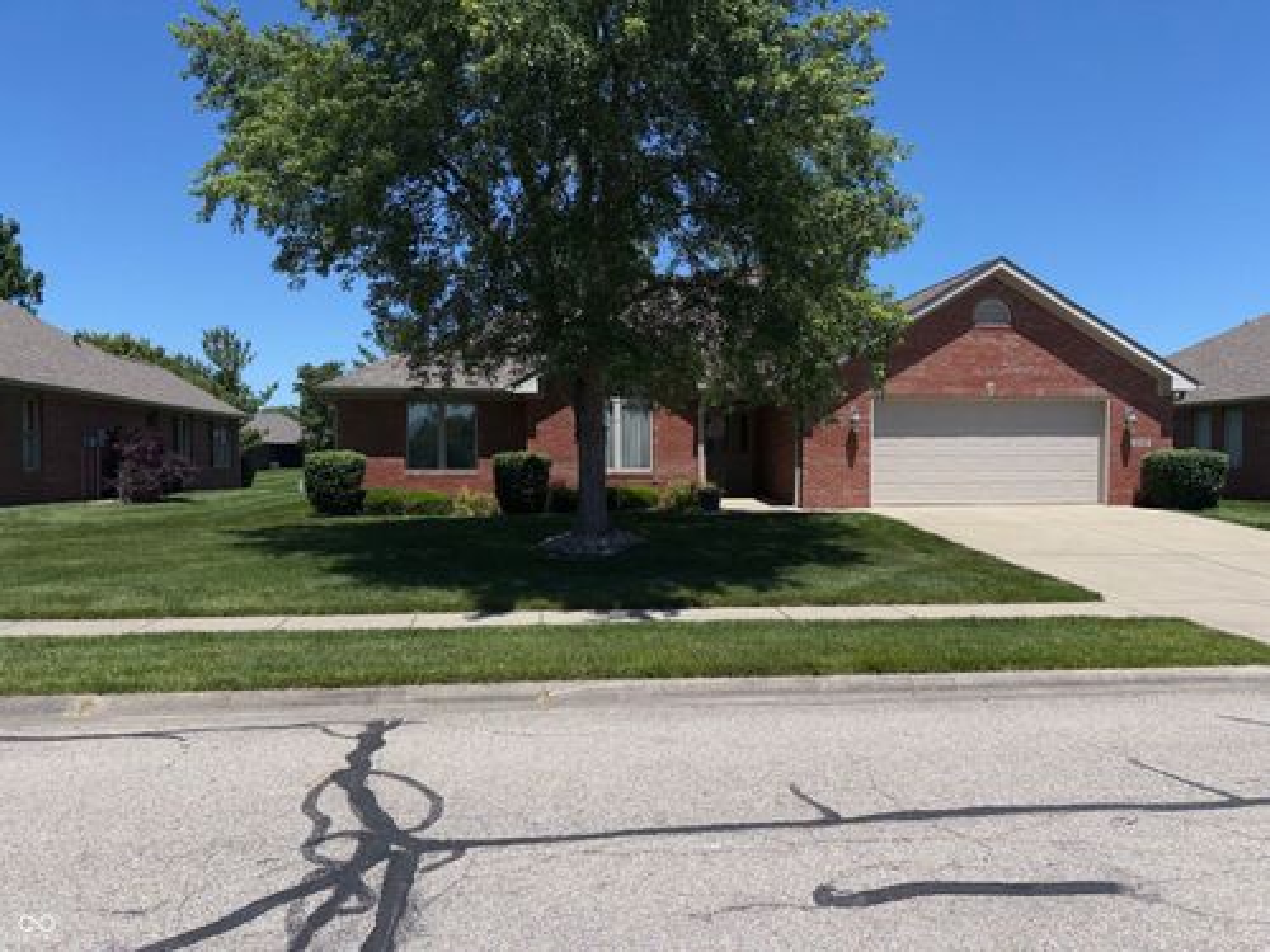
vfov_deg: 53.1
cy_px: 476
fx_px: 954
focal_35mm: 26
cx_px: 635
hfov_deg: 67.3
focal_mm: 5.96
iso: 32
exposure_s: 1/11905
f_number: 1.6
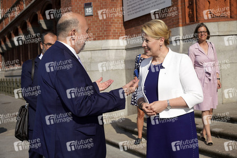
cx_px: 118
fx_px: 303
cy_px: 79
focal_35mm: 46
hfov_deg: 42.8
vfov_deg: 29.2
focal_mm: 46
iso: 100
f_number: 5.6
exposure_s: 1/1000
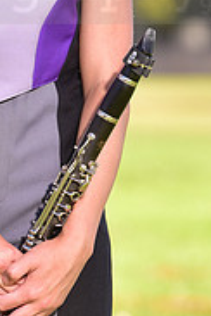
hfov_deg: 2.4
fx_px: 5020
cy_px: -31
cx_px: -25
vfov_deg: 3.6
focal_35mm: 571
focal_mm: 180
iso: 100
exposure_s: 1/200
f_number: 4.5
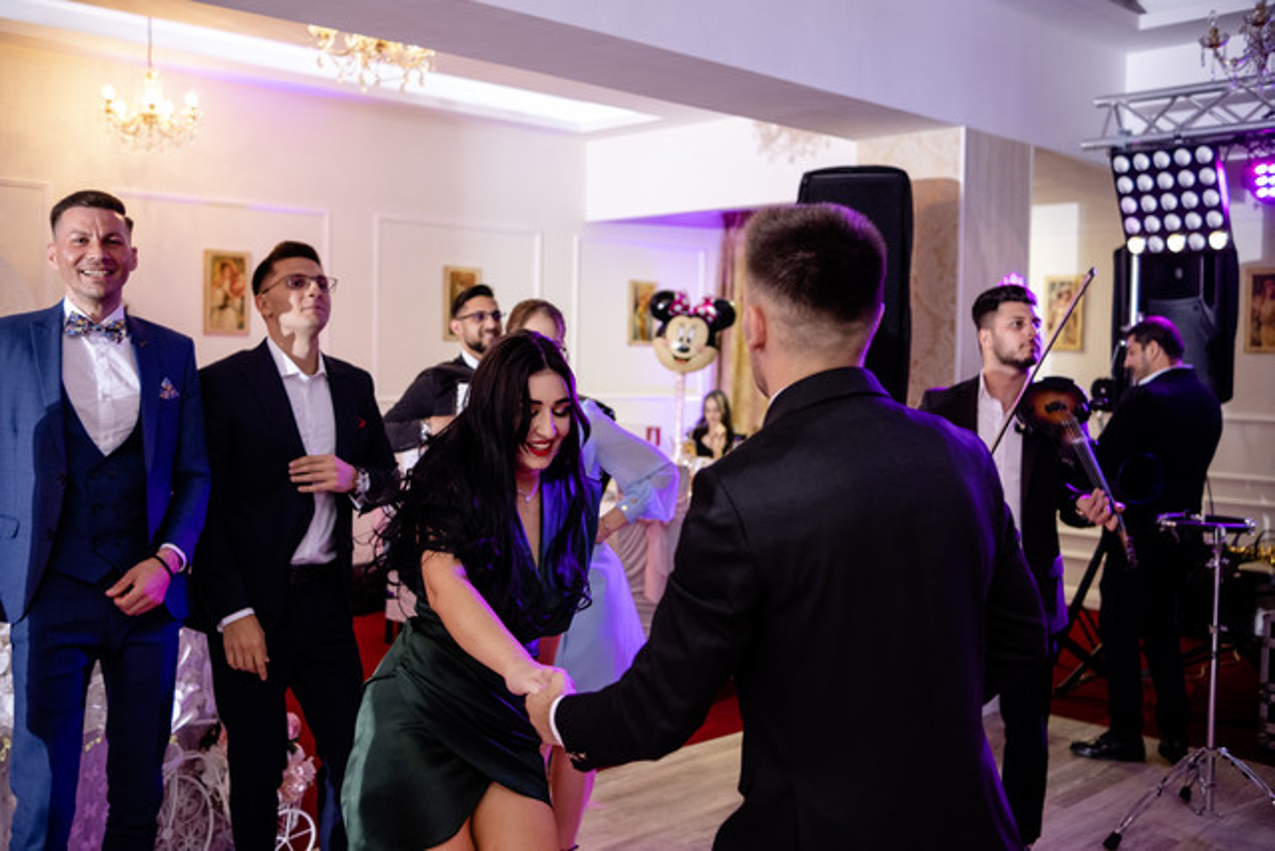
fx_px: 1240
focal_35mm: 35
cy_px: 426
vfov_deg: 37.9
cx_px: 638
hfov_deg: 54.4
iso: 1000
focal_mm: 23
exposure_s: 1/200
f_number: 2
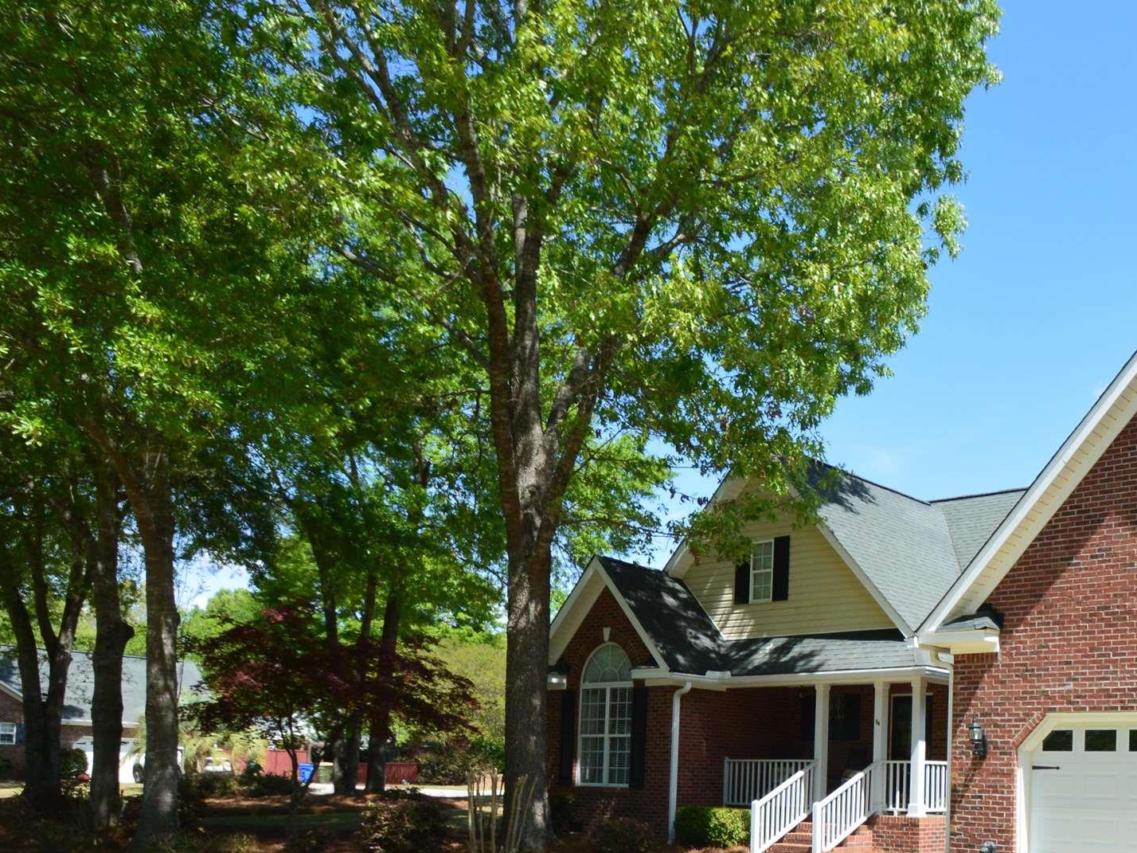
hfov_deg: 50.0
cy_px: 705
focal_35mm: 31
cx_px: 1076
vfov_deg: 43.0
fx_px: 1018
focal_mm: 10
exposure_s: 1/320
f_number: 10
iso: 400
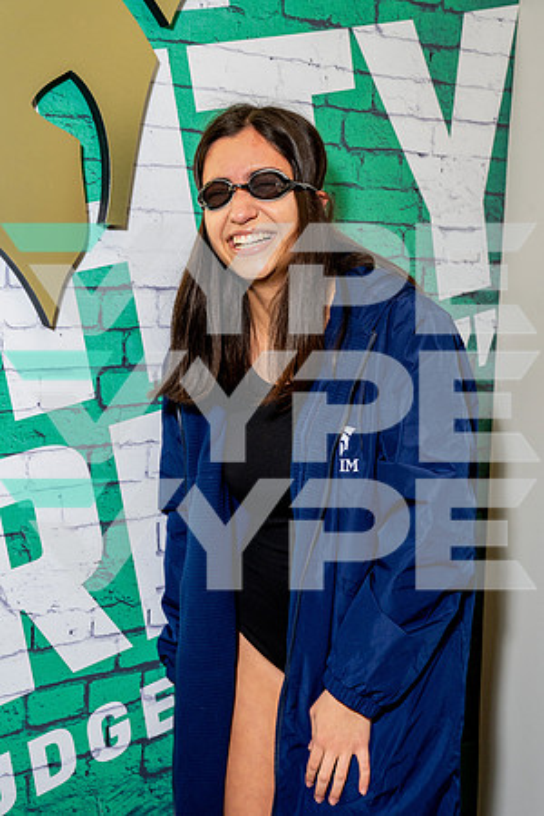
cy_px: 408
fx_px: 1156
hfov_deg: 26.5
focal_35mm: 51
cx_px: 272
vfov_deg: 38.9
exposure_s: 1/250
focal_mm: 51
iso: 800
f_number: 7.1
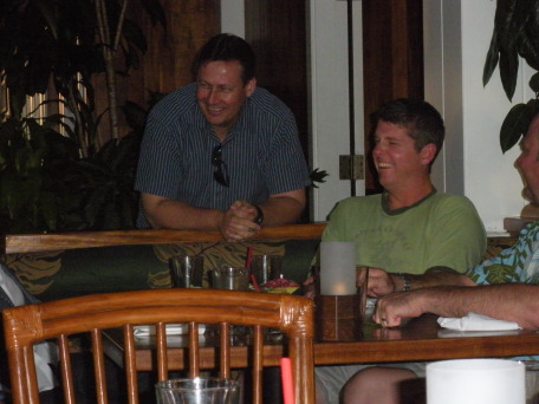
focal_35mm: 100
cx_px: 270
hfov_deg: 19.6
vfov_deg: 14.8
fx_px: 1557
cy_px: 202
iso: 800
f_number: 5
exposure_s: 1/125
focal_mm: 17.4
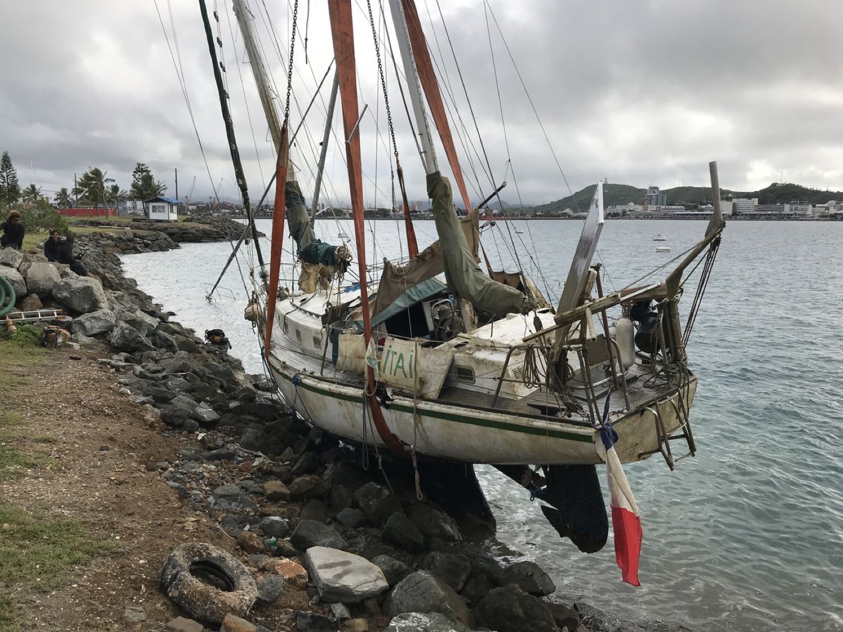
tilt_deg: -8.4
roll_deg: +0.5
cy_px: 316
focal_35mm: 28
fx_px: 682
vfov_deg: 49.7
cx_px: 422
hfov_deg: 63.5
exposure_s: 1/2817
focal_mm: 3.99
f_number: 1.8
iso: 20
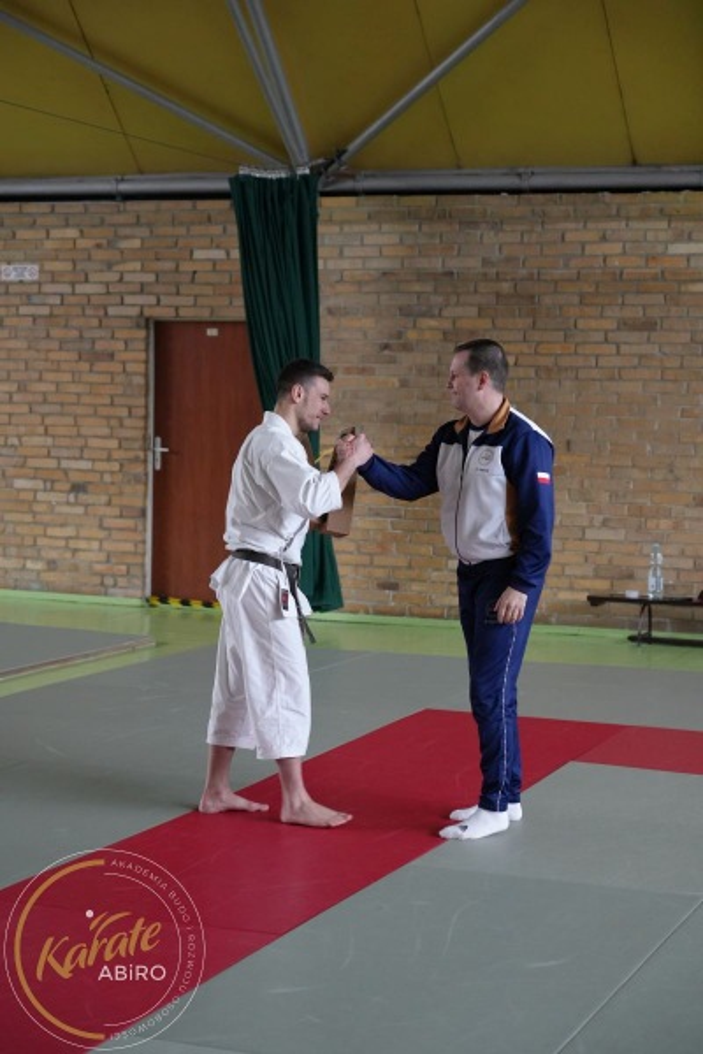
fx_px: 2021
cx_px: 352
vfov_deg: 29.2
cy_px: 527
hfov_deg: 19.7
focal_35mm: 69
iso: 3200
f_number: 4
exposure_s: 1/160
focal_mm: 69
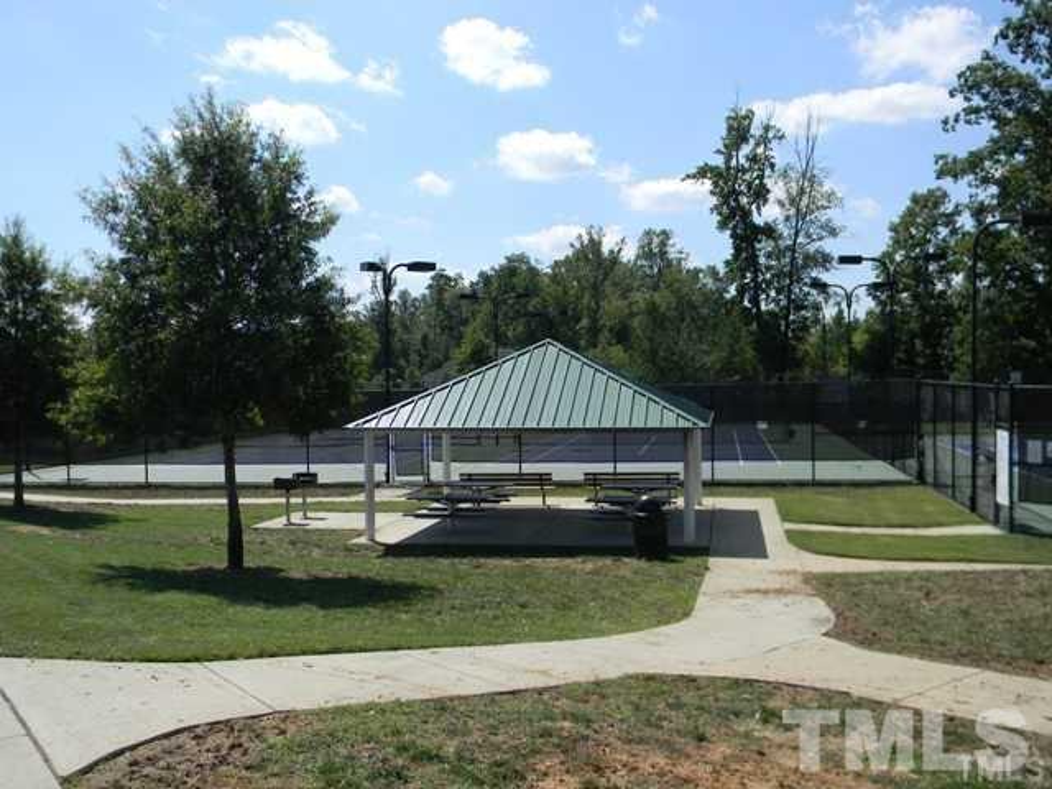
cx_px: 526
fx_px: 1094
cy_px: 394
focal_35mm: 36
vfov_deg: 39.7
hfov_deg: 51.4
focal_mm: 6.4
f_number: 7.4
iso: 80
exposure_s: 1/298
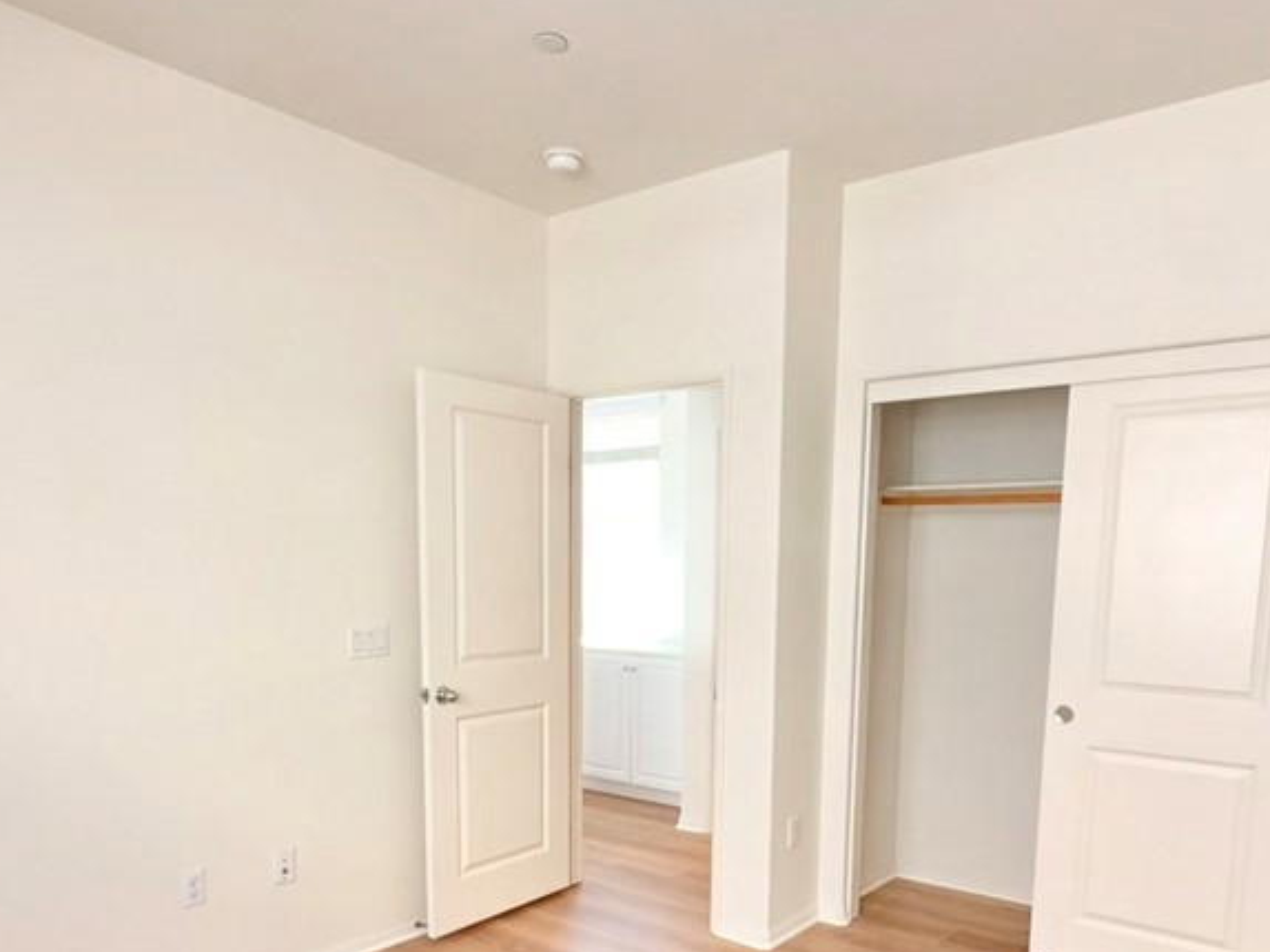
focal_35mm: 25
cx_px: 638
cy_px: 700
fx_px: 917
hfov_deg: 69.4
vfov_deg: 52.8
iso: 160
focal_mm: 2.22
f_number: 2.2
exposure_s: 1/120
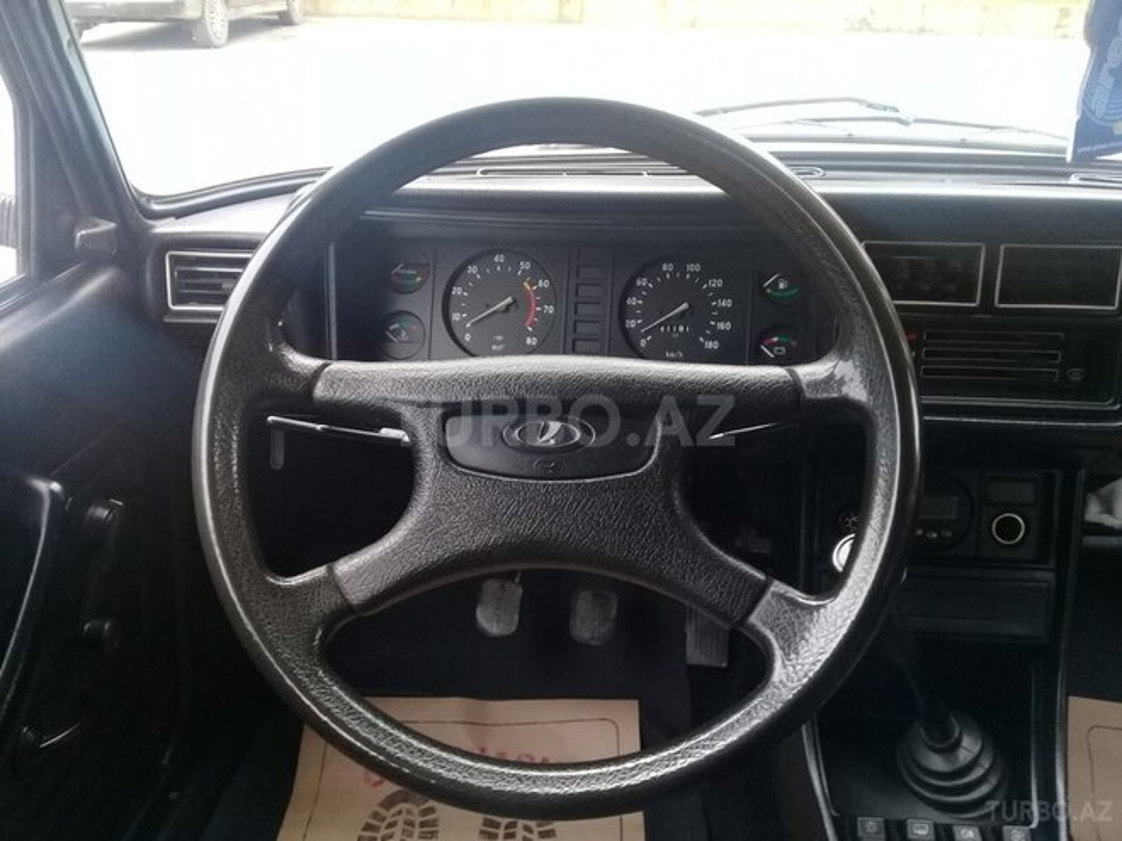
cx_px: 561
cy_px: 420
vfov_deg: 45.4
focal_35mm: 31
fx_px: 1005
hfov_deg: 58.4
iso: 100
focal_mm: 3.3
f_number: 2.2
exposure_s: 1/33
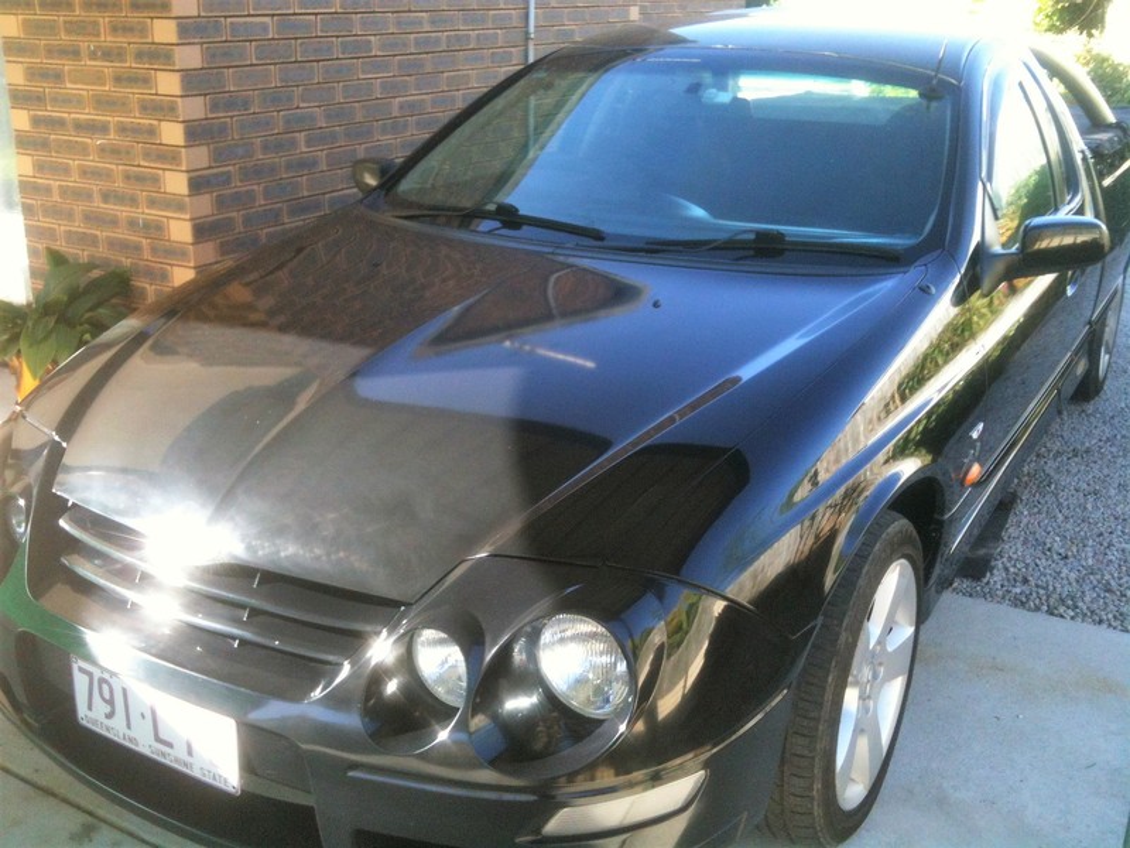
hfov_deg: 52.6
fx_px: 1143
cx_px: 565
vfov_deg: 40.7
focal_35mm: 35
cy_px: 424
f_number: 2.8
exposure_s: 1/120
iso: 80
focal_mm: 3.85
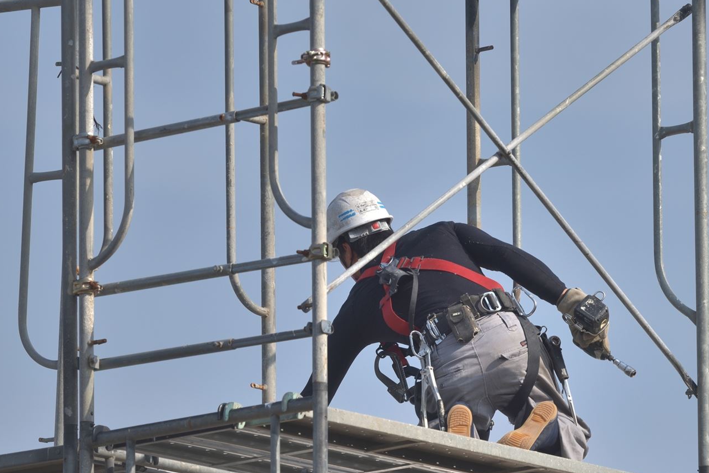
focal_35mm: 451
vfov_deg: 3.1
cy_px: 245
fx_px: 8884
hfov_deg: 4.6
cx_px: 430
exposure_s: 1/1000
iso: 100
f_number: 5.6
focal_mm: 300
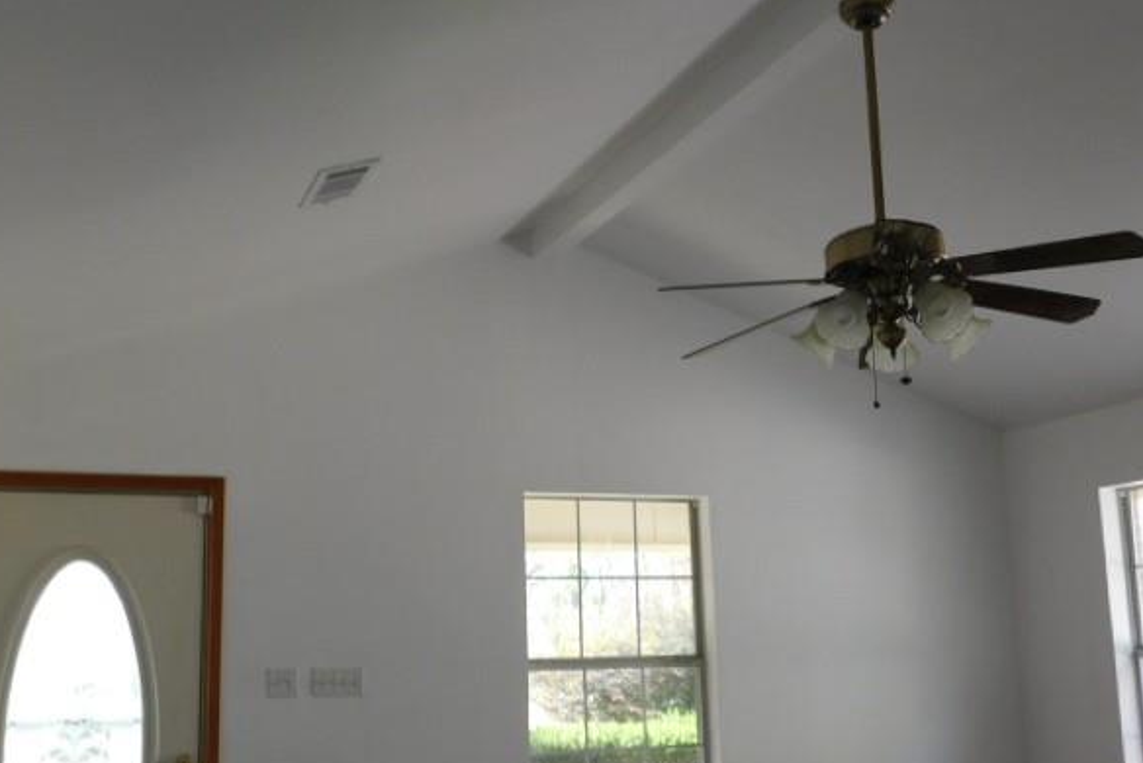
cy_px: 432
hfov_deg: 47.4
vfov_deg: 32.6
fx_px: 1302
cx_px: 536
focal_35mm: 41
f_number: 3.5
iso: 125
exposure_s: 1/30
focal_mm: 6.3
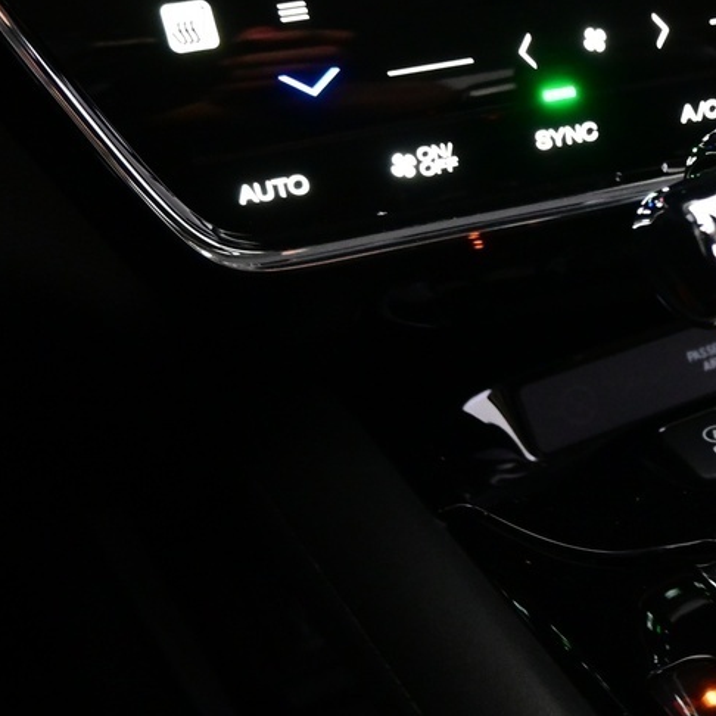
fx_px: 1591
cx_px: 931
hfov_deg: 22.6
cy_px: 498
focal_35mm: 68
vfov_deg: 25.2
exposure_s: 1/25
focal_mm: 16
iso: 2200
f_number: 3.5
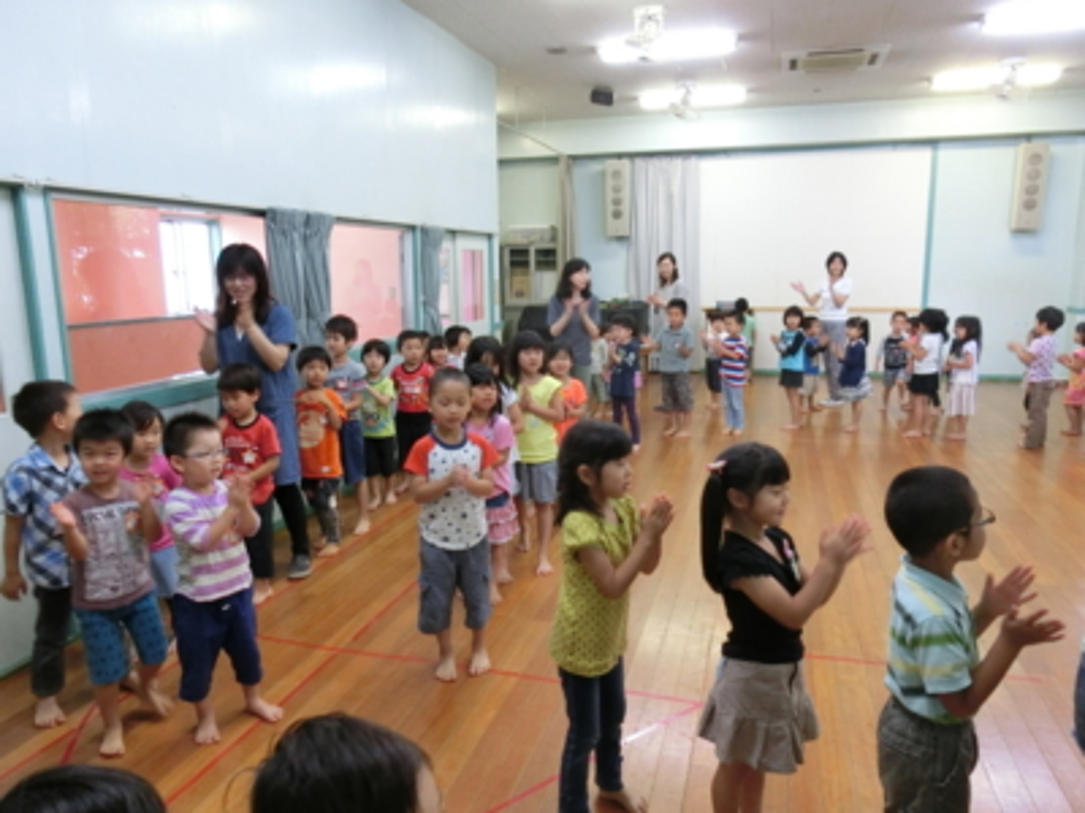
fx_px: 784
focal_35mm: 25
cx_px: 542
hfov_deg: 69.4
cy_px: 406
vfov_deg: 54.9
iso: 400
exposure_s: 1/30
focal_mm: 4.5
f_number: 3.5
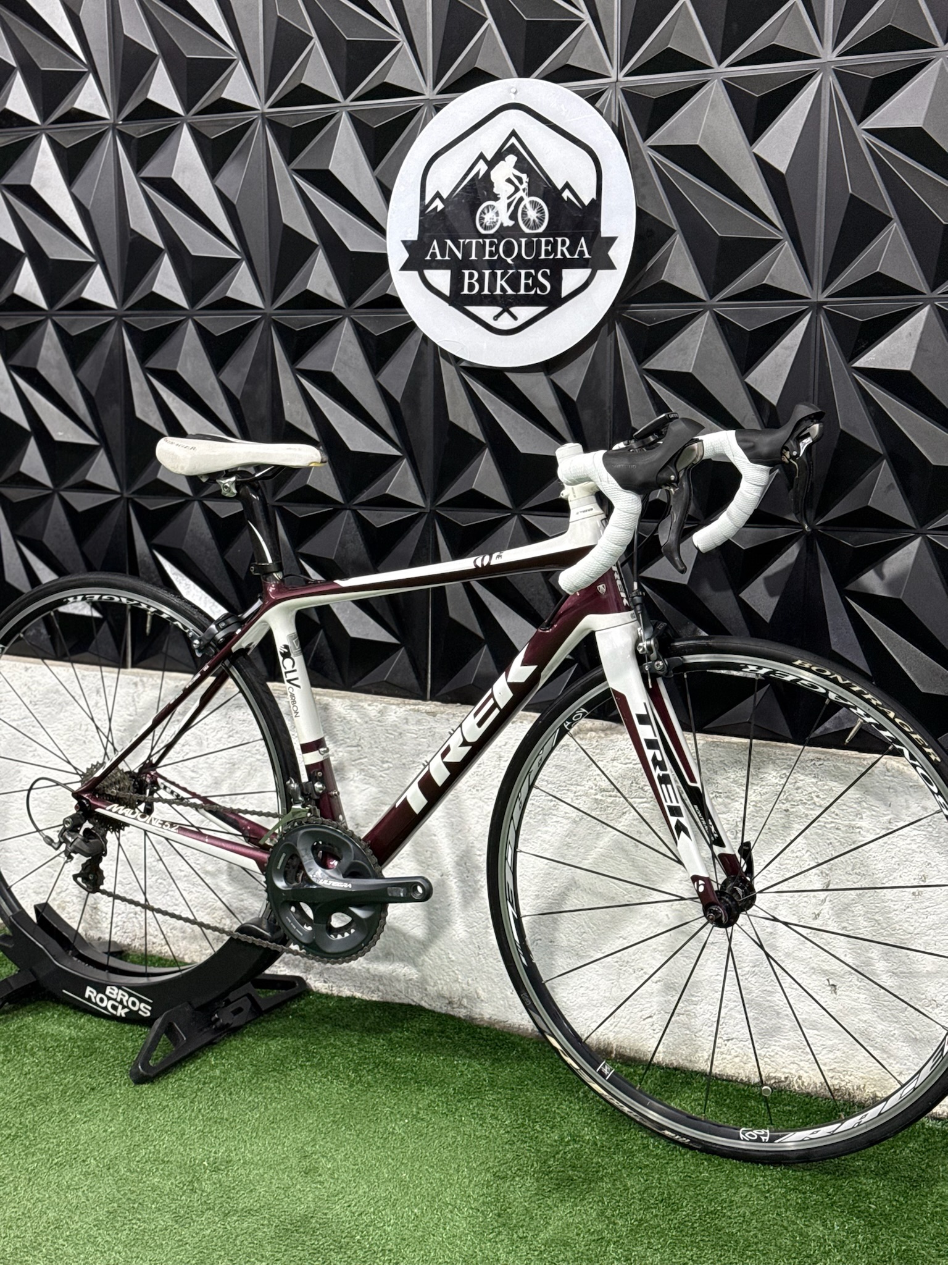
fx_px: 1753
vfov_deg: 39.7
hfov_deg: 30.3
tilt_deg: -8.3
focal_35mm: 48
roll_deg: -1.5
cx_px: 474
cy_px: 632
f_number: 1.78
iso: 160
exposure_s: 1/60
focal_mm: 6.76
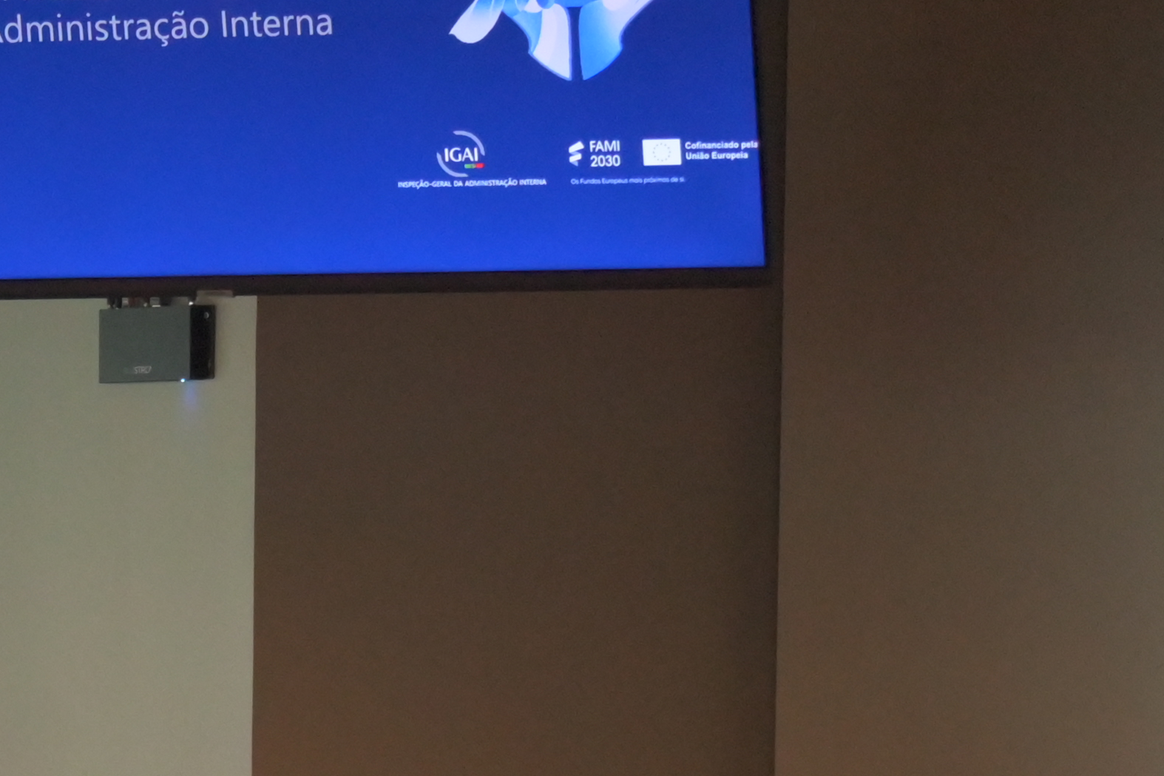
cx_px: -498
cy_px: 1011
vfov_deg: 4.2
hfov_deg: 6.3
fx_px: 10467
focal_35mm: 324
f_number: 4.8
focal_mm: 61
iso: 3600
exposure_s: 1/200
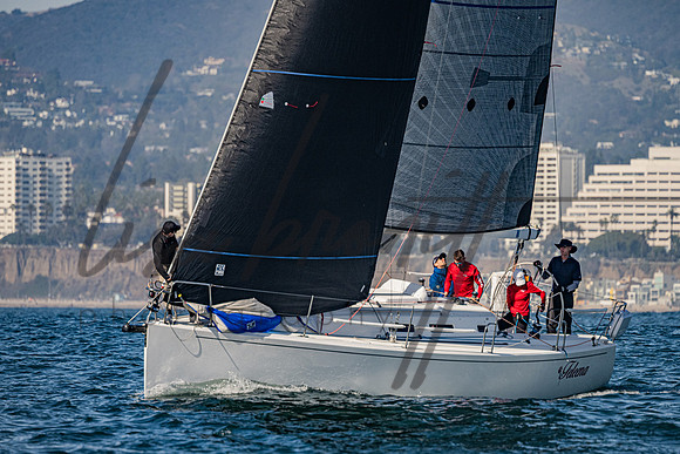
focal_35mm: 493
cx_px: 352
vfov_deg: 2.8
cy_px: 274
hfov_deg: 4.2
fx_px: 9322
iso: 320
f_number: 5.6
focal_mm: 400
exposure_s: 1/3200
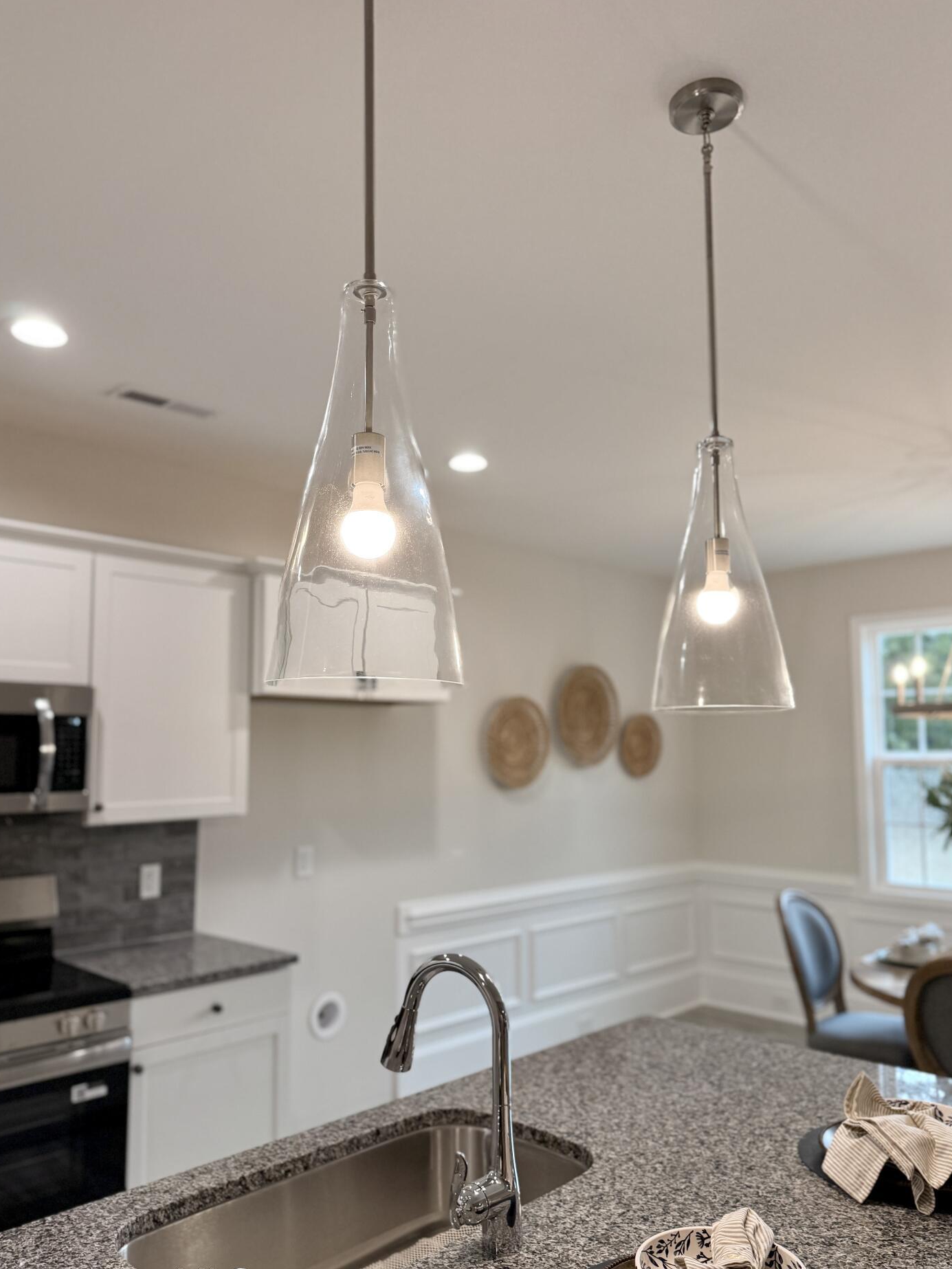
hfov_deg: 53.1
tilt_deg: +4.8
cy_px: 659
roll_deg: +0.9
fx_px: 953
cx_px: 475
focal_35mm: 26
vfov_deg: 67.3
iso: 200
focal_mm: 6.76
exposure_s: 1/236
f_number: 1.78
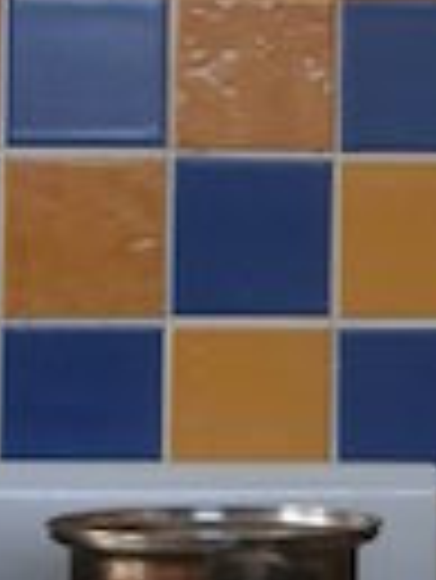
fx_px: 2917
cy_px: 16
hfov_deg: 8.4
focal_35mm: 174
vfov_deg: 11.3
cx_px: 607
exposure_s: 1/50
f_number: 3.5
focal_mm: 5.36
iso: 100
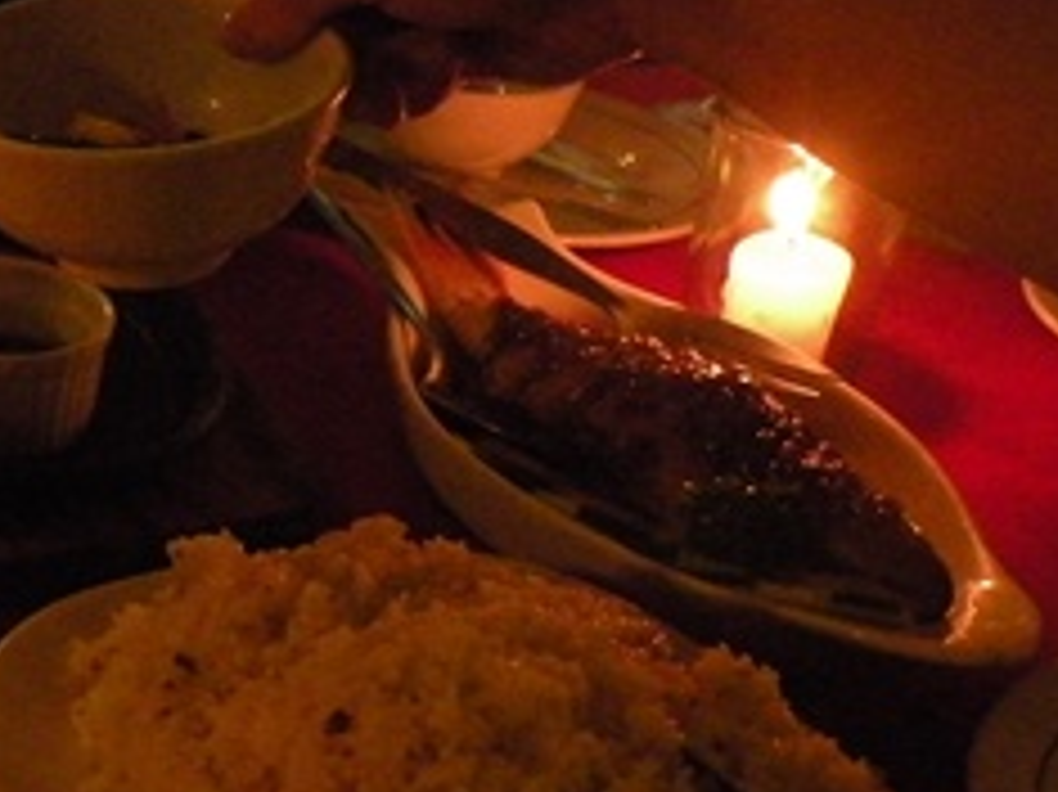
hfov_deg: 26.3
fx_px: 2108
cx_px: -59
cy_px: 558
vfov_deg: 21.2
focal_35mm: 69
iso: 800
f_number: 2.8
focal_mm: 4.7
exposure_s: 1/30
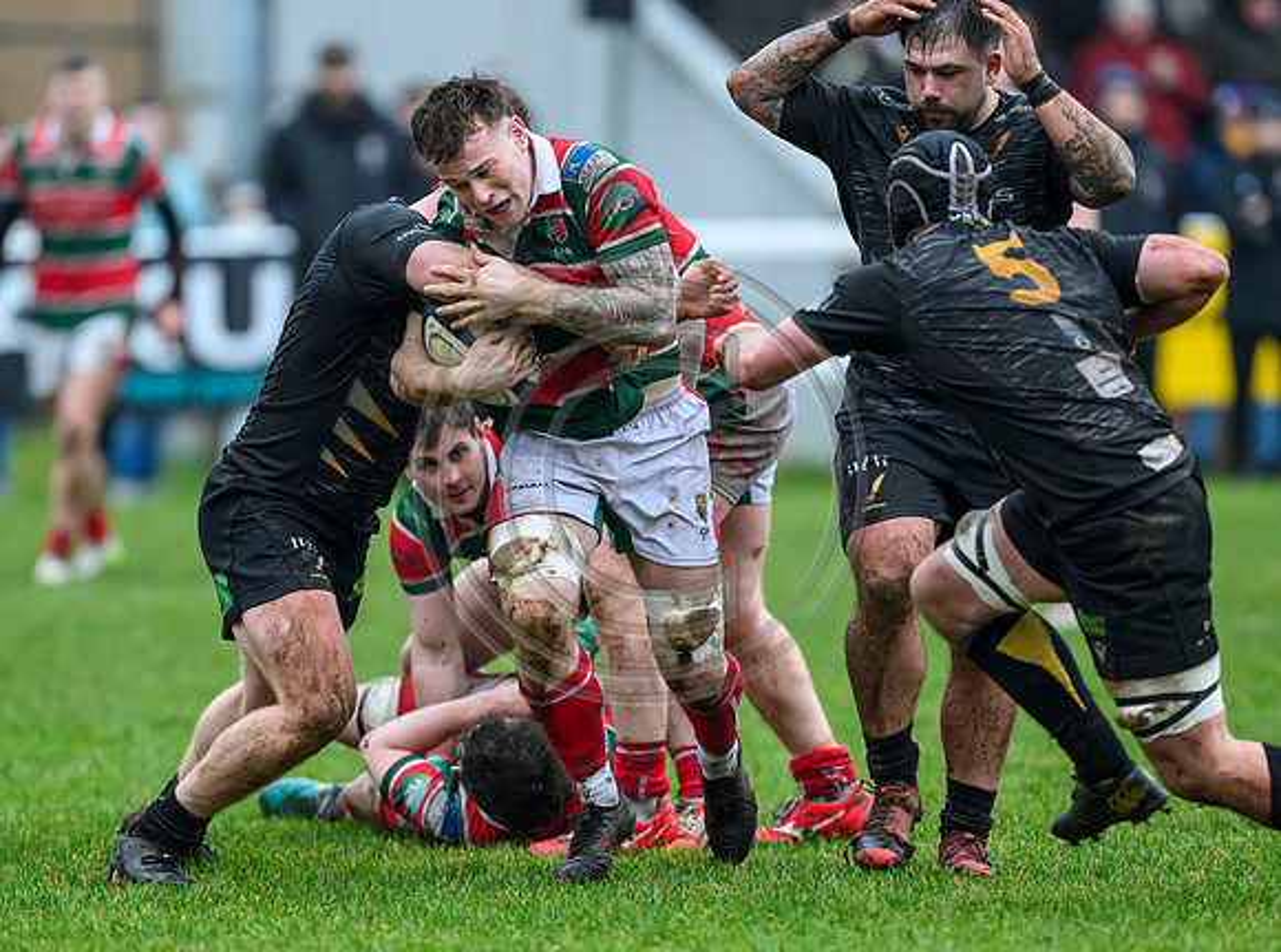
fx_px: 18162
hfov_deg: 4.0
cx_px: 678
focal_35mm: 492
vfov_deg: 3.0
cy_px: 519
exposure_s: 1/1600
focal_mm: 400
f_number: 3.5
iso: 4000
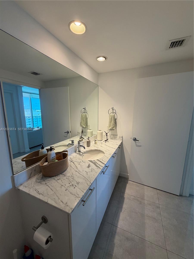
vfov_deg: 102.1
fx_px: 105
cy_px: 130
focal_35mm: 14
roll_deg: +0.2
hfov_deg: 85.7
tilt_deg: -10.1
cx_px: 97
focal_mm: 2.22
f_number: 2.2
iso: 125
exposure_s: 1/120
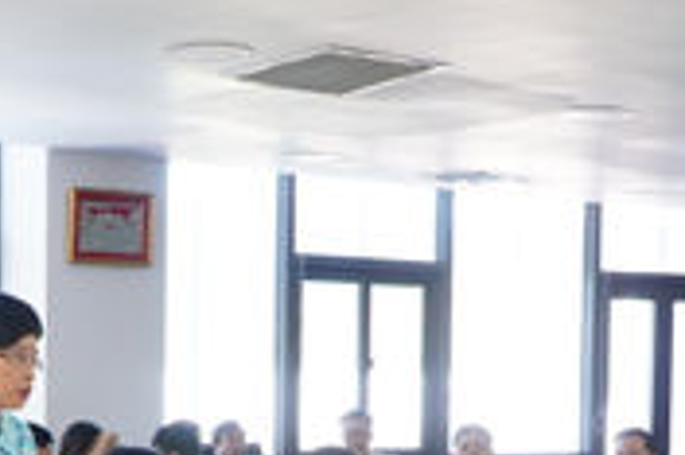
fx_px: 1578
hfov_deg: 24.3
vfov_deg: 16.1
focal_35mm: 83
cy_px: 463
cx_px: 210
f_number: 4
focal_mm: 18
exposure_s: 1/125
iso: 1600
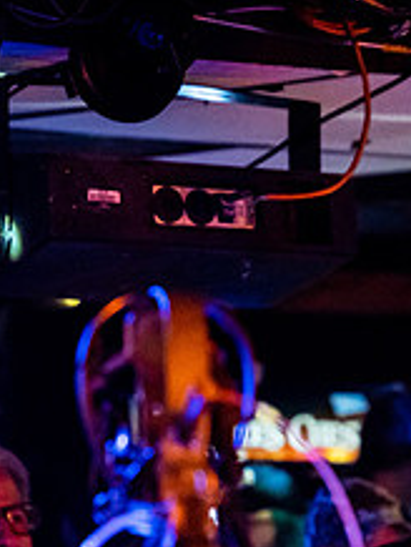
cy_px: 406
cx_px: 216
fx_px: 3413
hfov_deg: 6.9
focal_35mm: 216
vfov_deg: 9.1
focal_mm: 70
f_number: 2.8
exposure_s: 1/200
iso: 3200
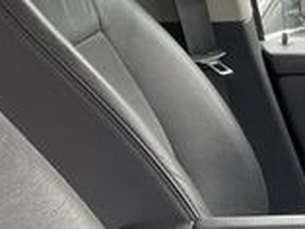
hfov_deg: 12.0
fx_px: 1305
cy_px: 241
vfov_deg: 9.9
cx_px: 593
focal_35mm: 148
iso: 20
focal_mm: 3
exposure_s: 1/122
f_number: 1.8
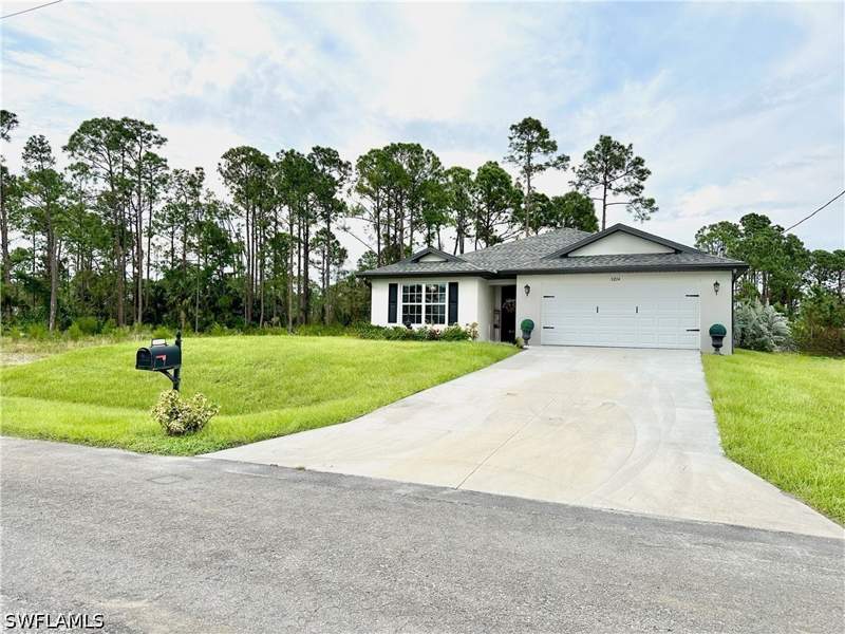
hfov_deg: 71.6
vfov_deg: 56.8
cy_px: 317
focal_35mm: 24
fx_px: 586
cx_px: 422
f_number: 1.78
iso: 80
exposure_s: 1/1562
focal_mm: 6.86
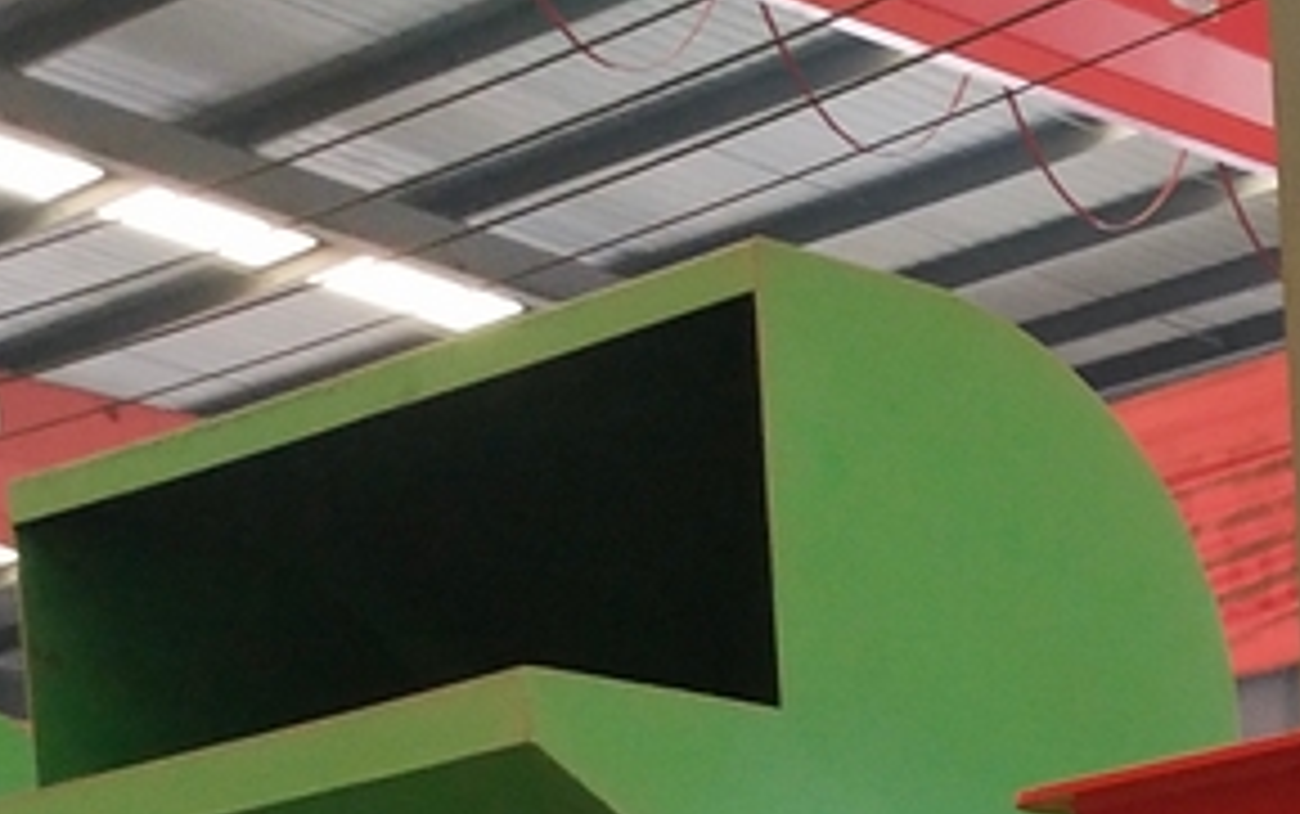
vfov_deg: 9.0
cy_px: 1934
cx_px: 2375
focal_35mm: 132
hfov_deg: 14.0
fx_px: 4679
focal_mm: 3.95
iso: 226
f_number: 1.8
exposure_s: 1/100
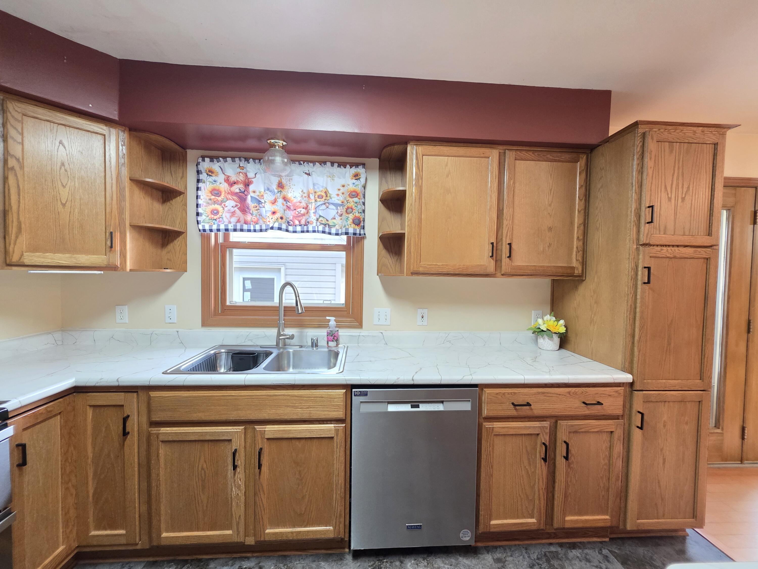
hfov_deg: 106.2
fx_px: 285
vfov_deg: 89.9
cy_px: 284
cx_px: 379
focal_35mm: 13
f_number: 1.9
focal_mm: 2.2
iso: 320
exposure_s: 1/60
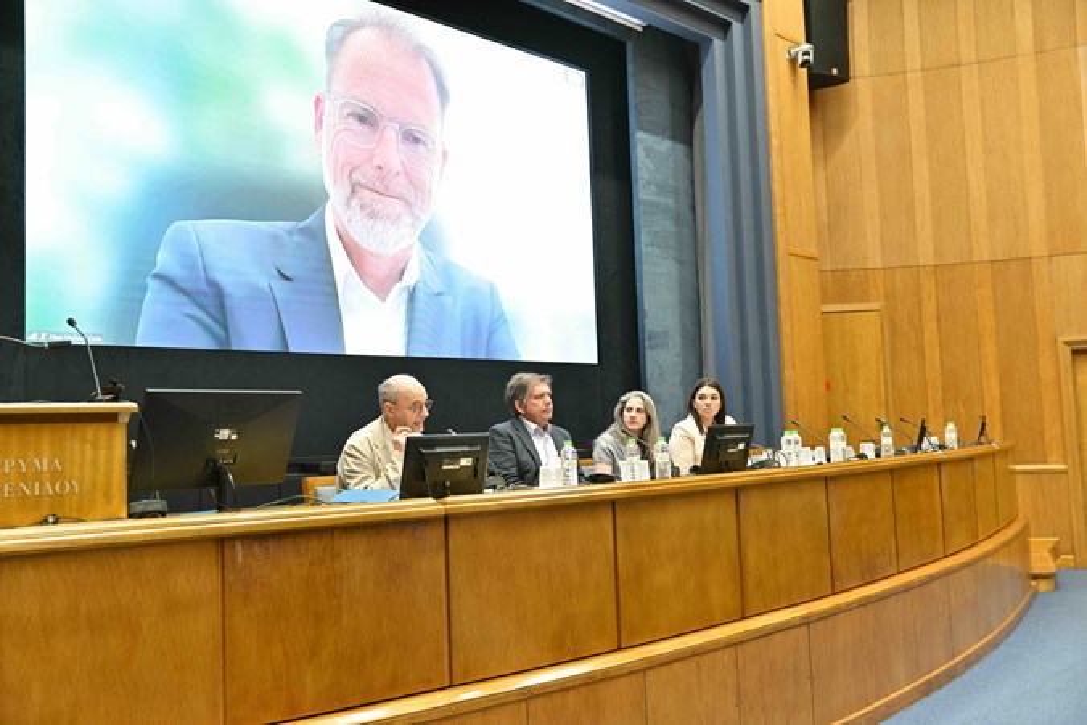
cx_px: 544
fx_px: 966
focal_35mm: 32
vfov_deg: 41.1
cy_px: 362
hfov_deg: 58.7
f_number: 3.2
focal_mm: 32
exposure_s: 1/80
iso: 1000
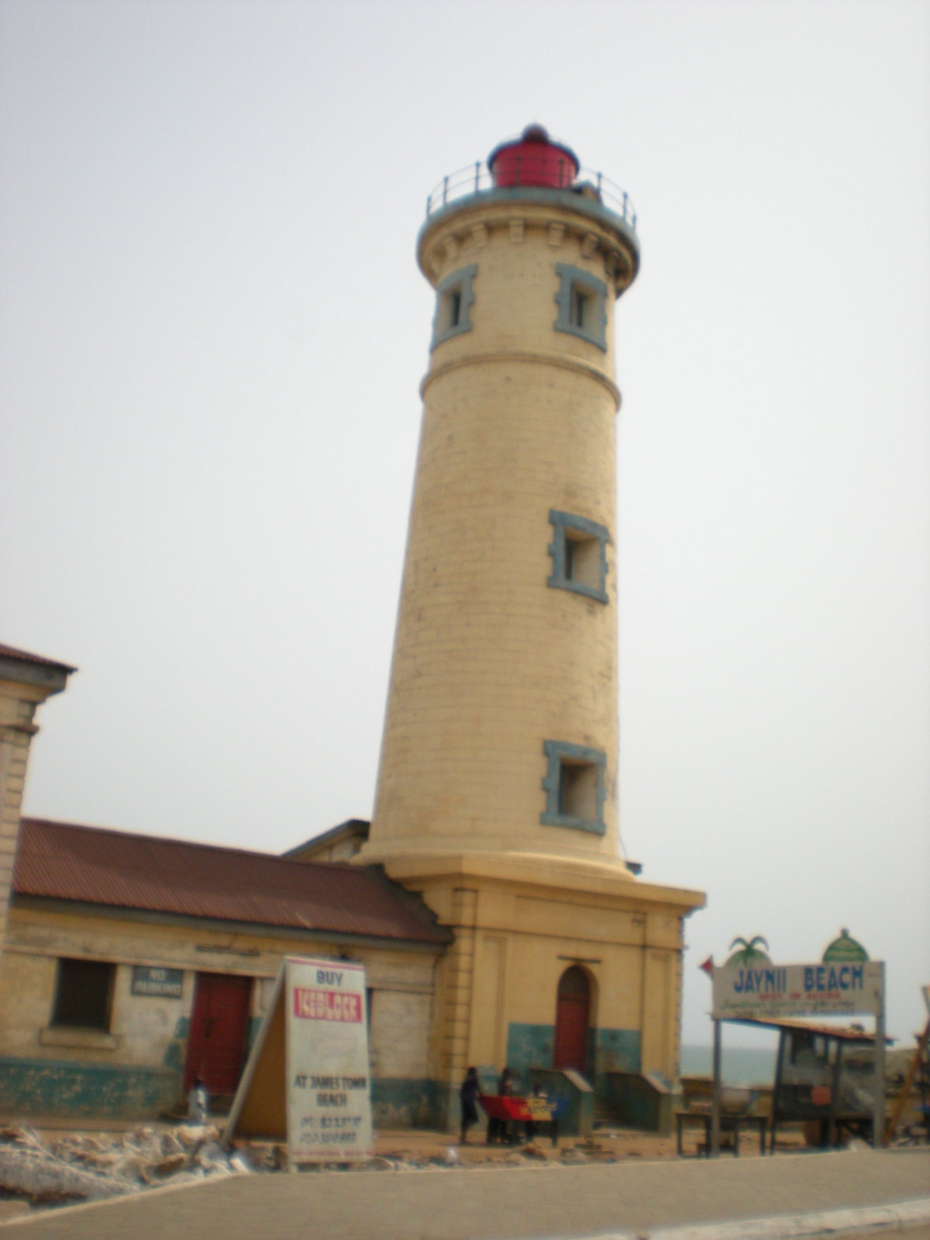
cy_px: 620
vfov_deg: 49.0
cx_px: 465
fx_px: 1361
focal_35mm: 38
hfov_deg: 37.7
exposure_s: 1/1000
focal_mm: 6.3
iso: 100
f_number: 4.6
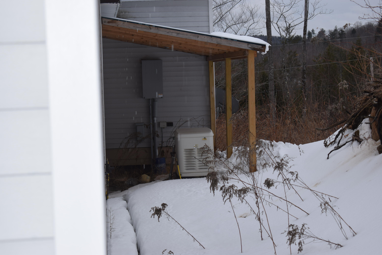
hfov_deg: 26.0
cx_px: 191
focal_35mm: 78
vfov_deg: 17.5
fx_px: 828
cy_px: 128
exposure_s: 1/200
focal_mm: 52
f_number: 7.1
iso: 100
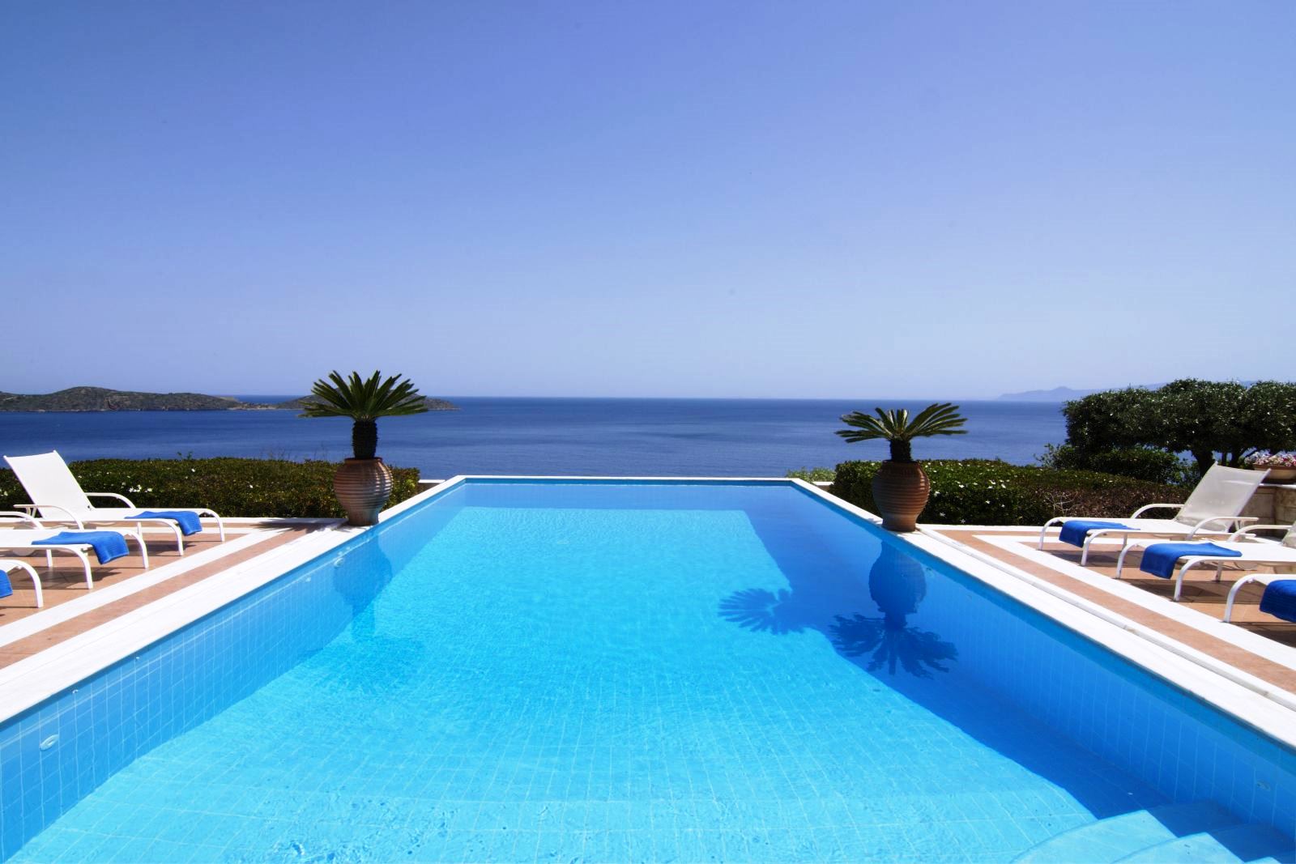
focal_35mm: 20
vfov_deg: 63.2
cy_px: 432
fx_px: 702
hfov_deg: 85.4
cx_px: 648
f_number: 16
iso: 200
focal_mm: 13
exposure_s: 1/125
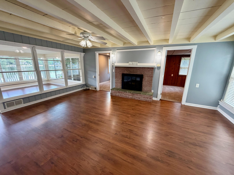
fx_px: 95
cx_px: 117
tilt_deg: -14.2
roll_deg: +0.8
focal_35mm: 14
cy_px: 88
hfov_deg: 102.1
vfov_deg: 85.7
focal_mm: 2.22
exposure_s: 1/120
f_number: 2.2
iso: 250
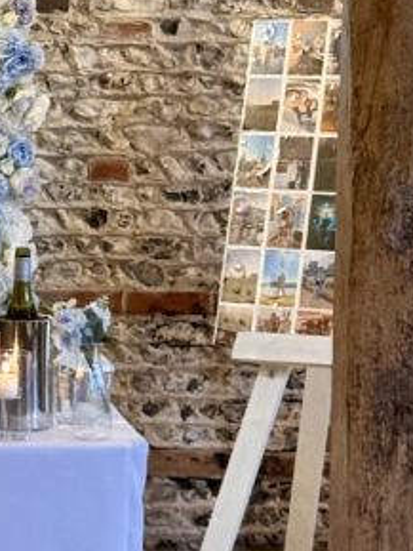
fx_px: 2702
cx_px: -295
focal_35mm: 170
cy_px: 187
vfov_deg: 11.6
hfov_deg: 8.5
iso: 160
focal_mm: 6.76
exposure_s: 1/54
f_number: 1.78
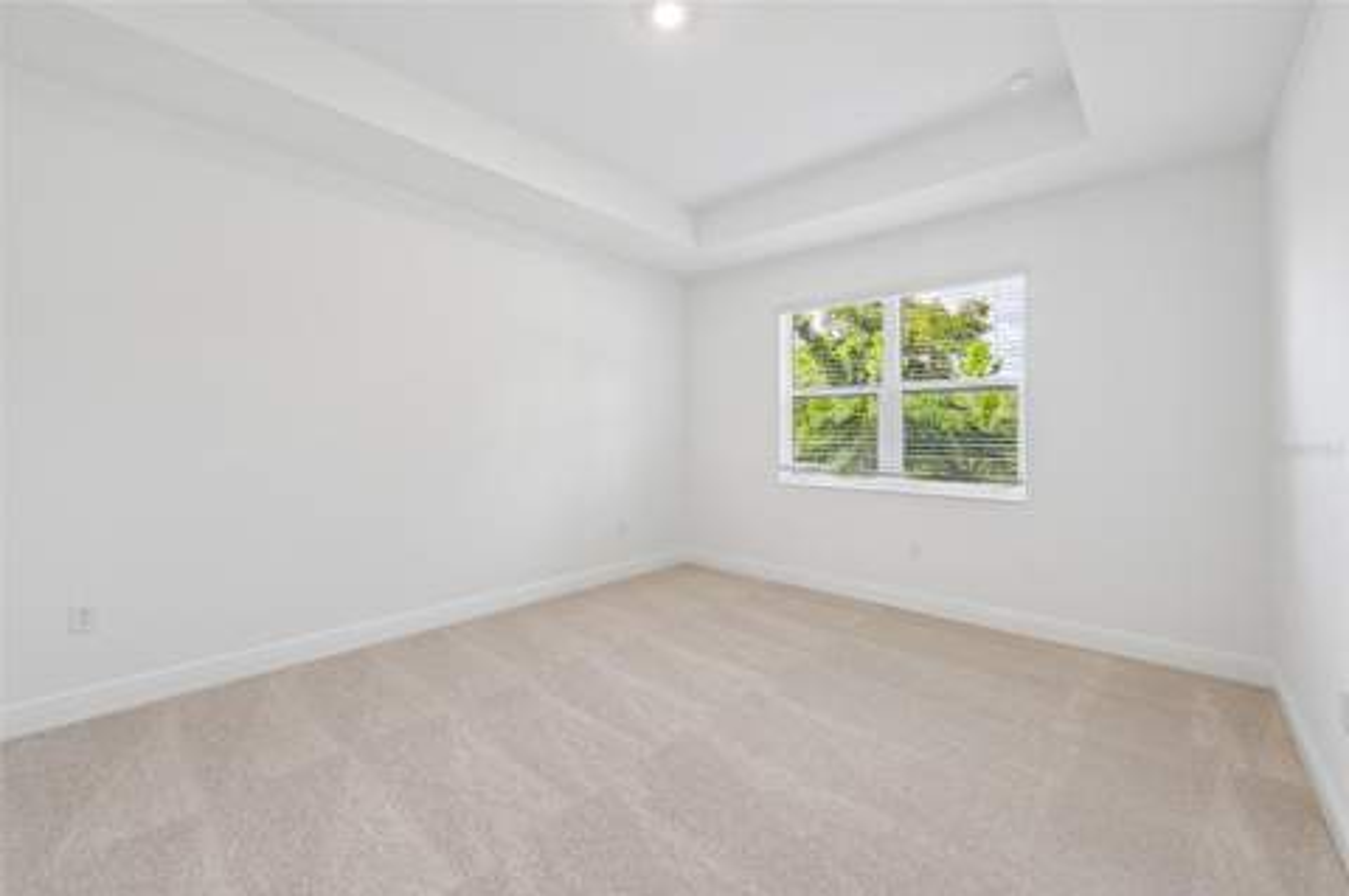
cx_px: 674
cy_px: 448
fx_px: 524
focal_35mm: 14
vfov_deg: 81.1
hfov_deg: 104.3
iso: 400
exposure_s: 1/30
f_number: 8
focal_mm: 14
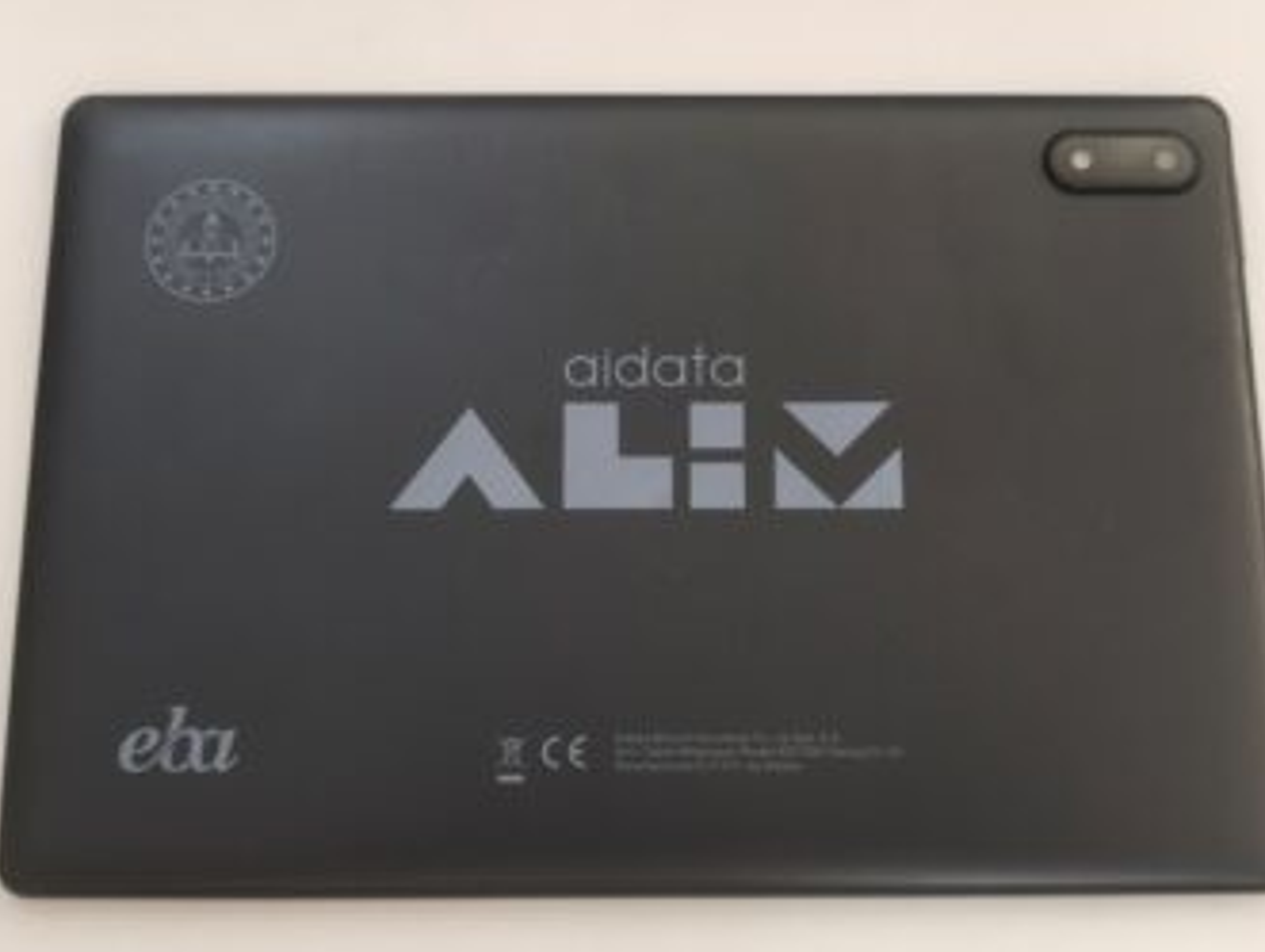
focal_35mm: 37
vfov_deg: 38.7
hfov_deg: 50.1
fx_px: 1354
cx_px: 627
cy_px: 484
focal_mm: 6.57
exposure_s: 1/50
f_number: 1.6
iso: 250
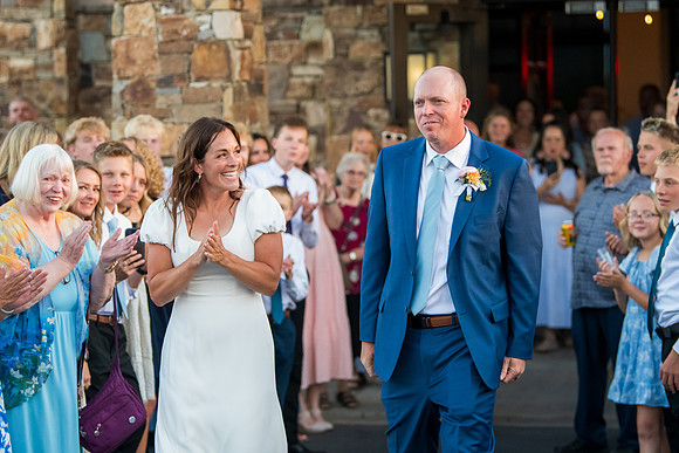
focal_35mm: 125
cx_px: 363
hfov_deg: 16.4
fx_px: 2358
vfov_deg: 11.0
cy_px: 227
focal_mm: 95
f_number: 2.8
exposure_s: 1/1250
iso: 4000
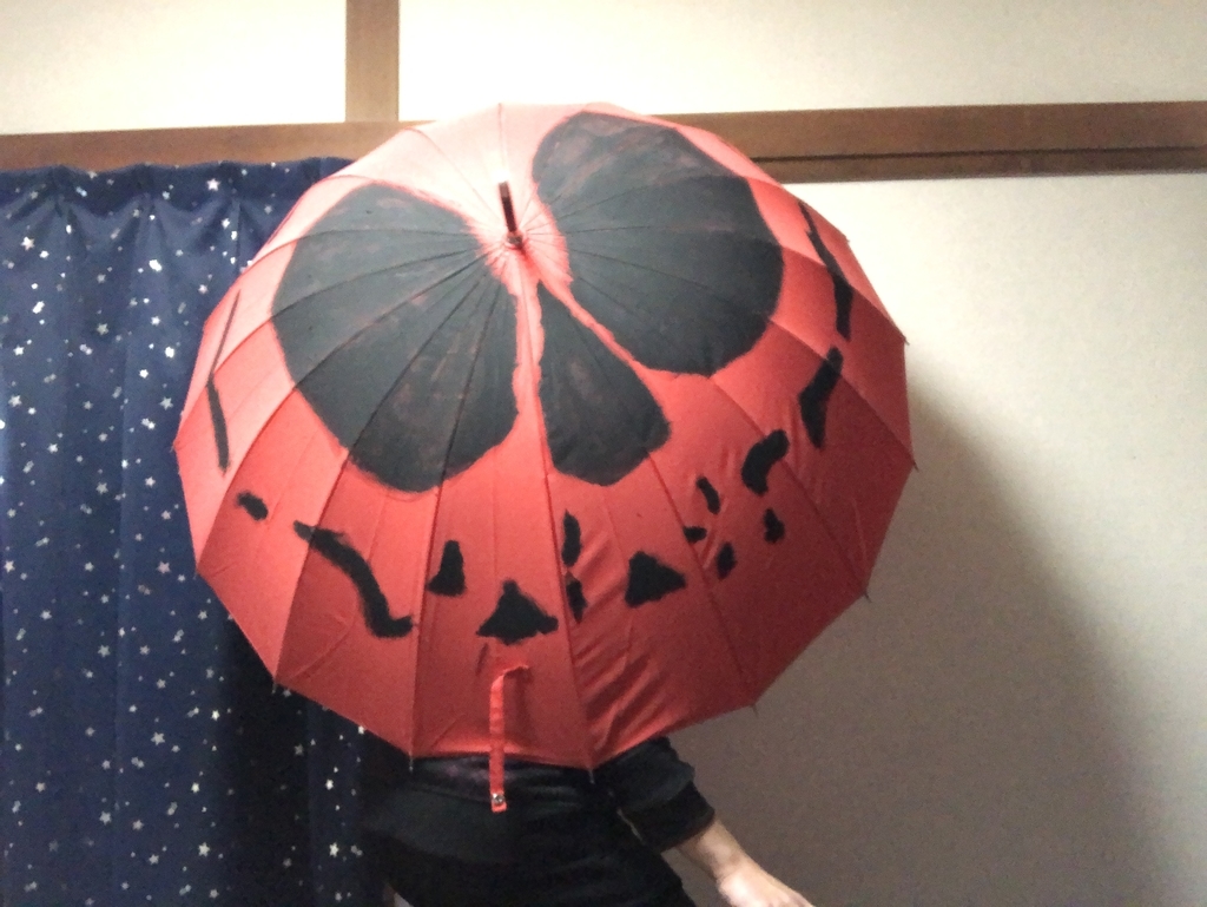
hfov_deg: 56.8
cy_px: 454
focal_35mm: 32
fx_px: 1116
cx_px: 604
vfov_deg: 44.2
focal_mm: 2.87
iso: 800
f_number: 2.2
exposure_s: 1/15
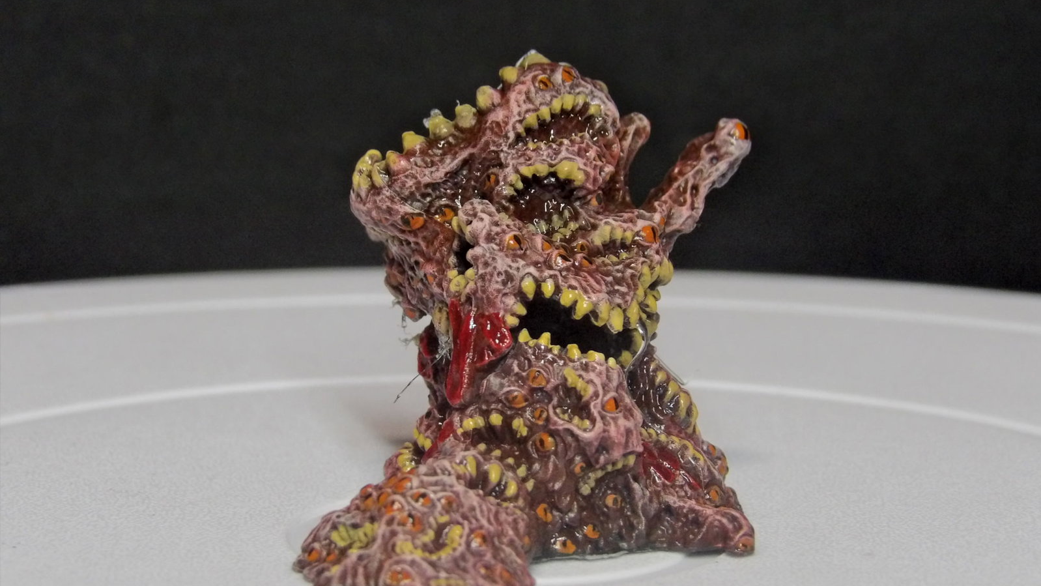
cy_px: 299
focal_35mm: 132
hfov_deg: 16.3
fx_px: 3644
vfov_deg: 9.2
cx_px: 520
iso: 800
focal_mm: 21.7
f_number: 4.2
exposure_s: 1/18
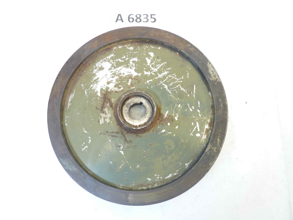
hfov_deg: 69.4
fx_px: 212
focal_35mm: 25
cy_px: 110
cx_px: 146
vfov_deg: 54.9
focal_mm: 4.1
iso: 80
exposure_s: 1/10
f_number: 3.3
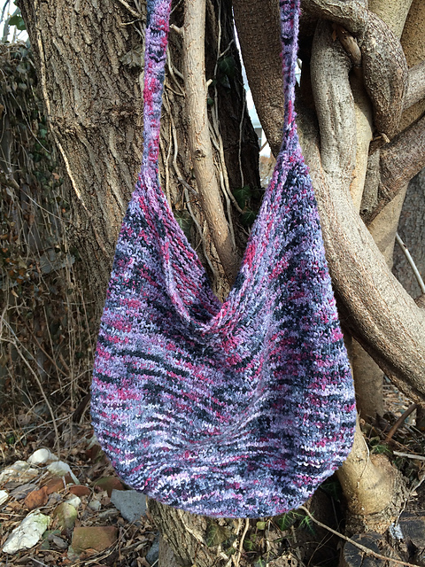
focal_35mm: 29
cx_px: 212
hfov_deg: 48.2
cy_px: 284
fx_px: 475
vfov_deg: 61.7
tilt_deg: -15.6
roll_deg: -1.3
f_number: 2.2
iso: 32
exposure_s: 1/146
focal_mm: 4.15
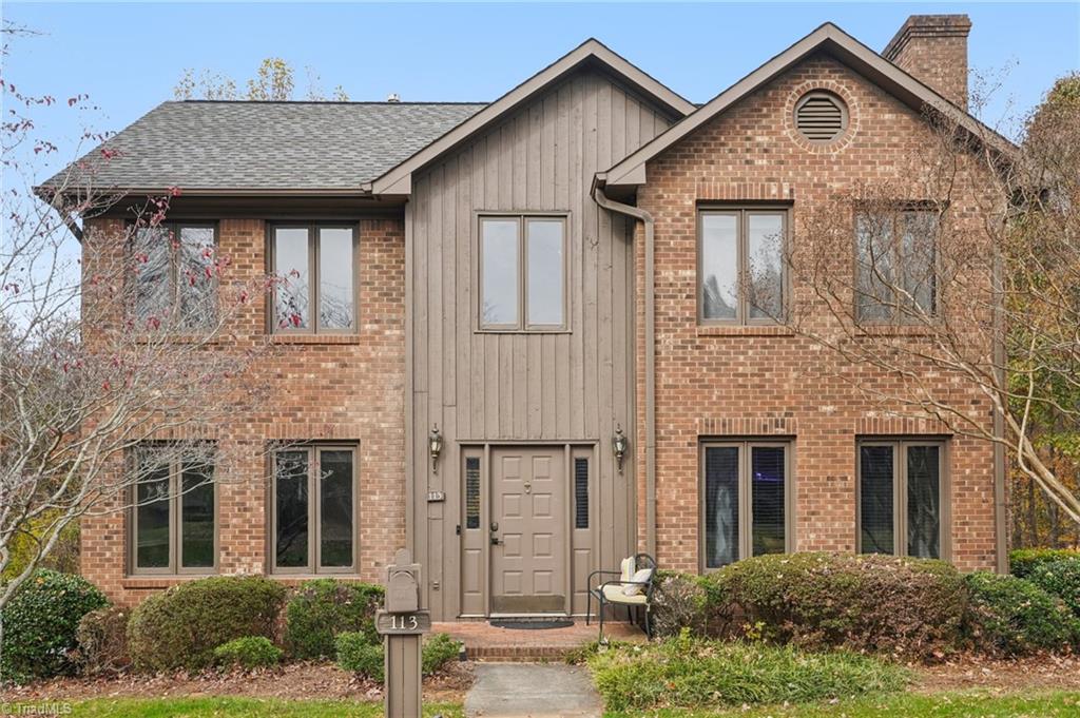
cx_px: 540
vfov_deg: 43.5
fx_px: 899
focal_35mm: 30
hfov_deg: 62.0
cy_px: 359
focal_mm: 20
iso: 125
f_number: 8
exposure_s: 1/30
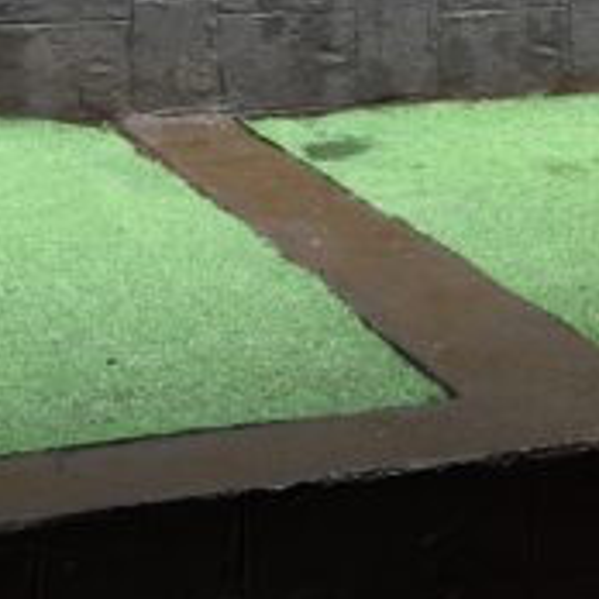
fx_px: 1625
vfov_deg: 19.6
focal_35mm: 83
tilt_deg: -1.5
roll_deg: +0.7
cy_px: -129
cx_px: 287
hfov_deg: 20.9
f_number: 1.78
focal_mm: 6.76
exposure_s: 1/126
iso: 50
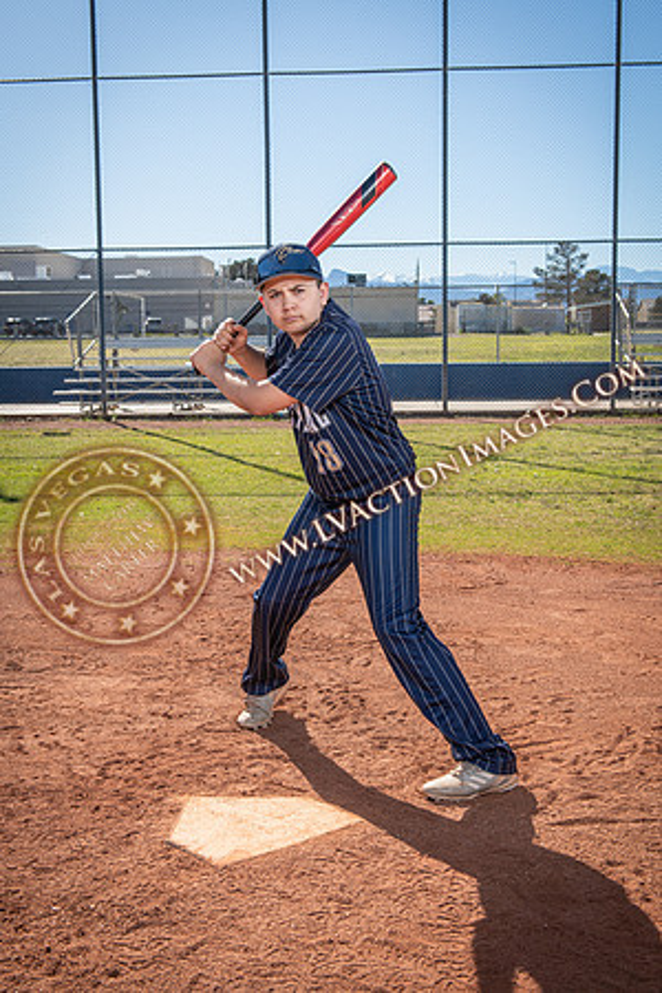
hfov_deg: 30.5
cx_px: 331
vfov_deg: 44.5
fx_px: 1214
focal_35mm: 44
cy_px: 496
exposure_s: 1/250
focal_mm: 44
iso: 200
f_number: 8
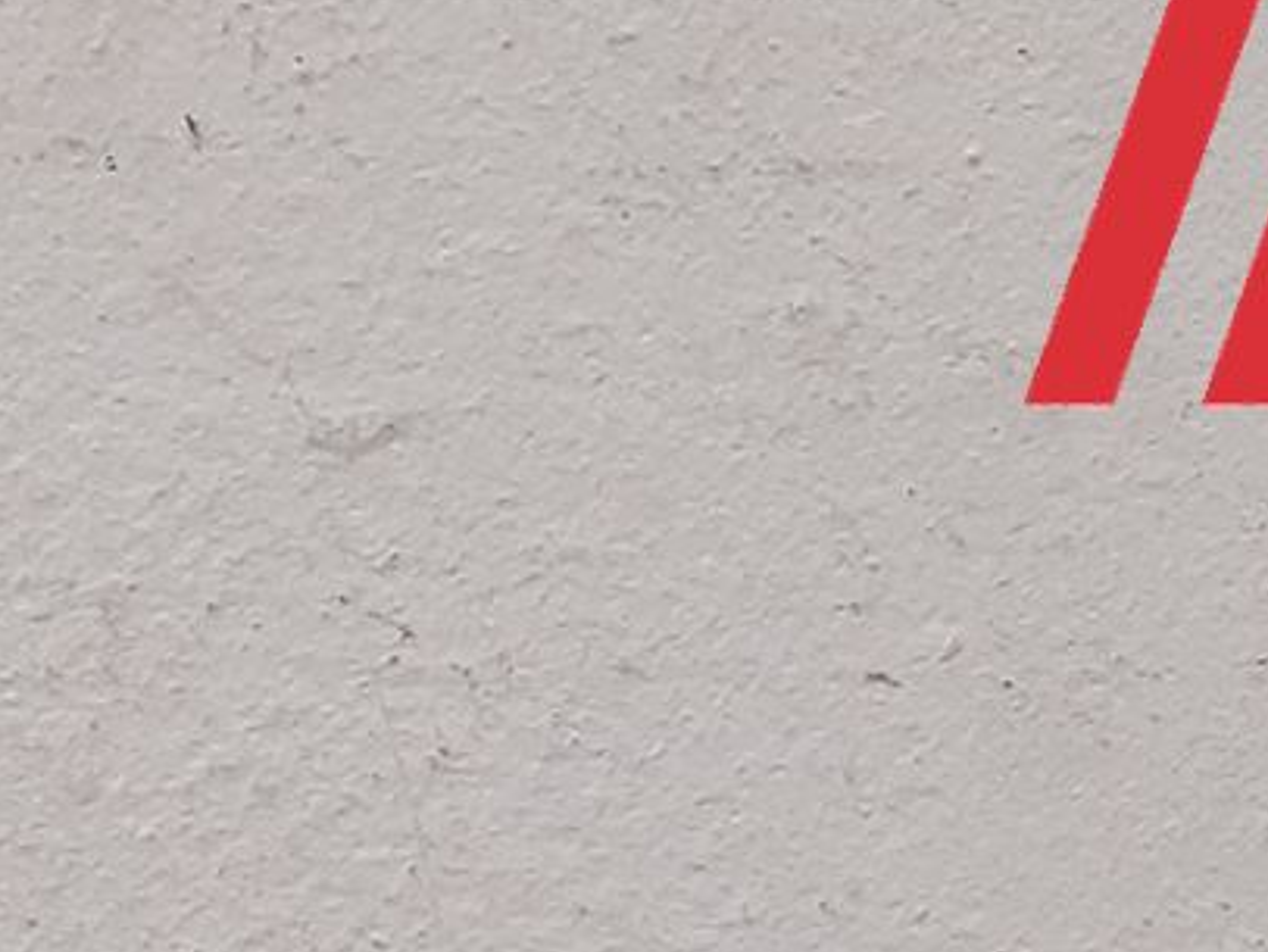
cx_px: -256
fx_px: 4801
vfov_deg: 10.0
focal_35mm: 131
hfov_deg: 14.6
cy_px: 2275
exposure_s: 1/50
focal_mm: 3.93
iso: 200
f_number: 1.7
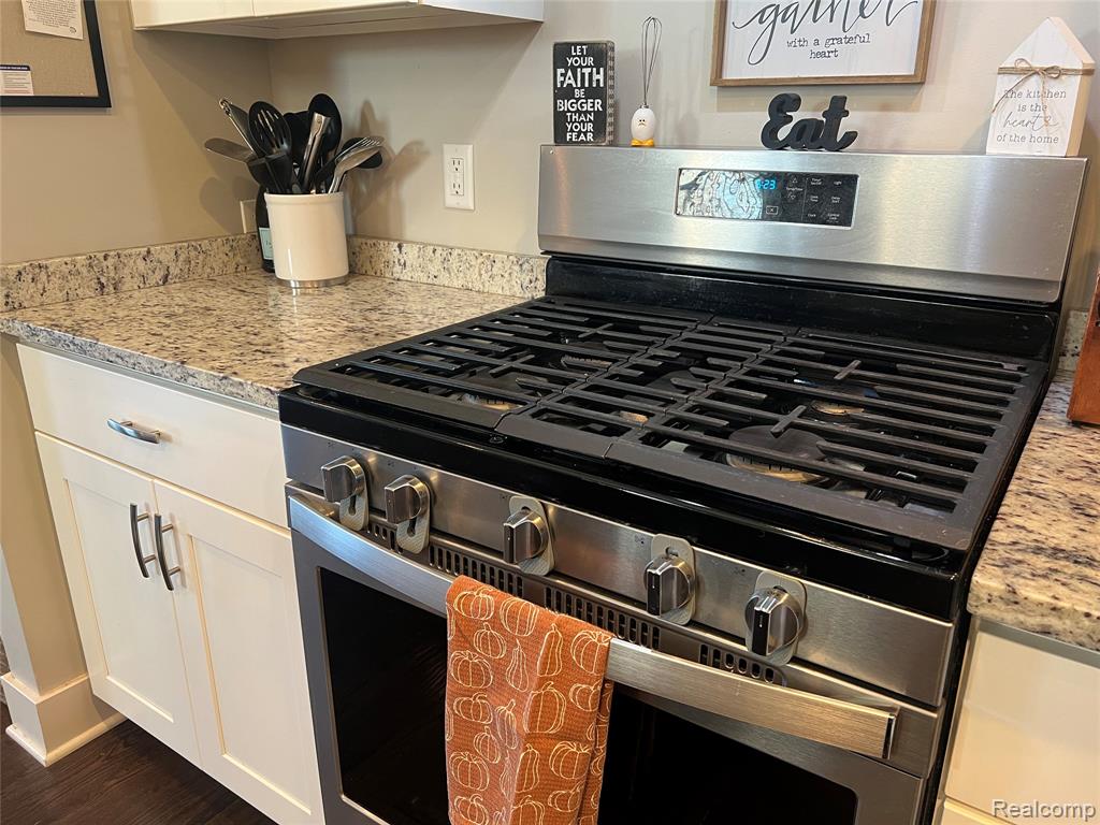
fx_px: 826
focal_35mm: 26
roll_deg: +0.6
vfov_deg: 53.1
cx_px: 550
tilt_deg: -20.3
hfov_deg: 67.3
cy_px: 412
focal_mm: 5.7
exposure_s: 1/60
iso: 200
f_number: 1.5
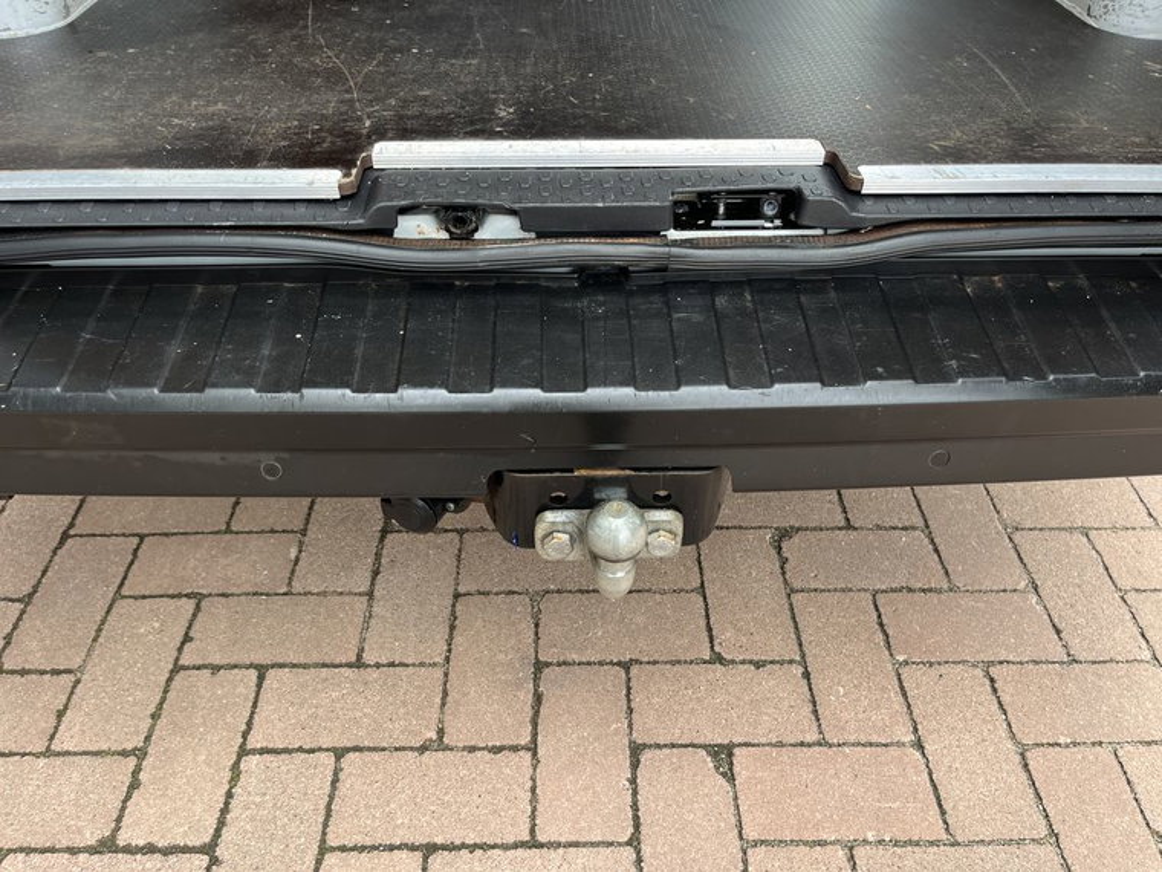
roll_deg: -0.5
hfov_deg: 67.3
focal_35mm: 26
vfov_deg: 53.1
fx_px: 873
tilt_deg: -42.5
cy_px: 436
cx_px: 581
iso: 32
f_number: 1.6
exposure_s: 1/137
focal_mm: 5.1
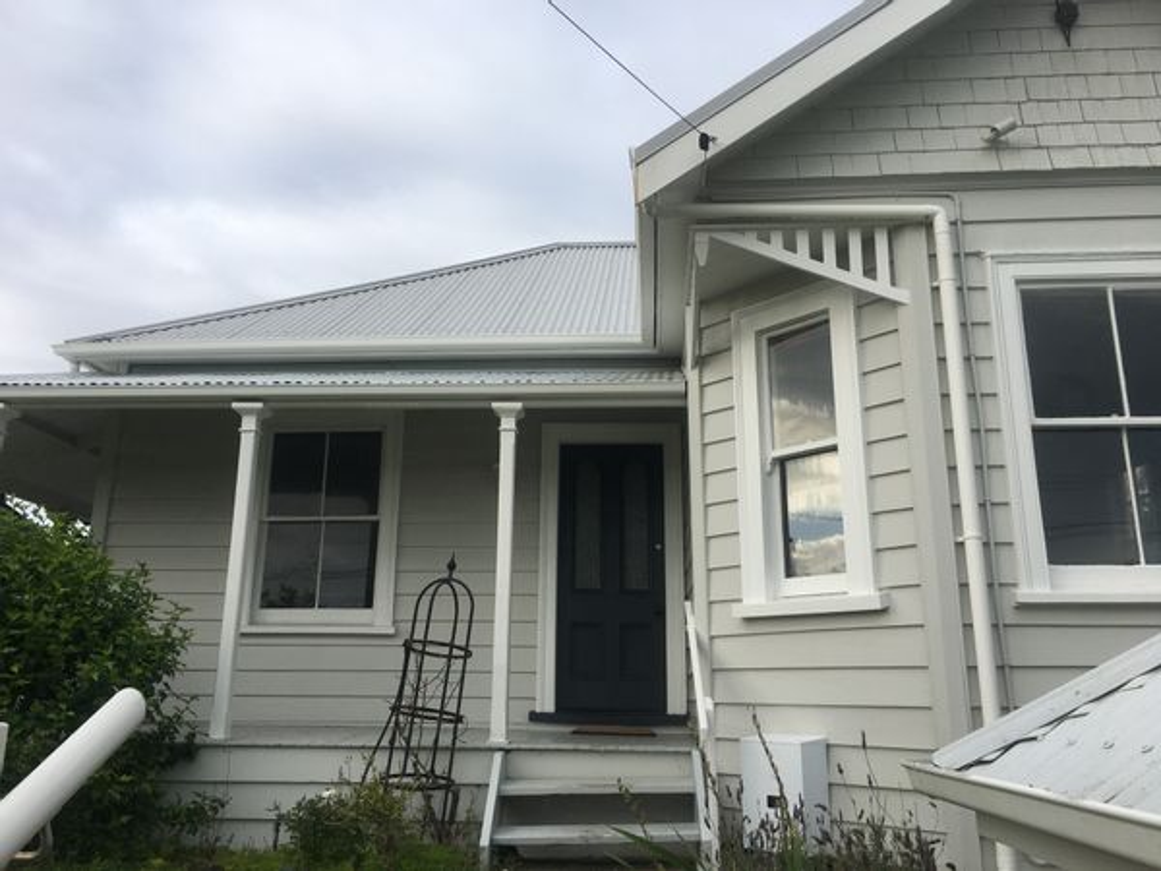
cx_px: 580
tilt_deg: +15.3
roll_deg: -1.0
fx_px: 973
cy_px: 436
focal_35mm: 29
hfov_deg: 61.7
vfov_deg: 48.2
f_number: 2.2
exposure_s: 1/601
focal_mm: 4.15
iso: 25
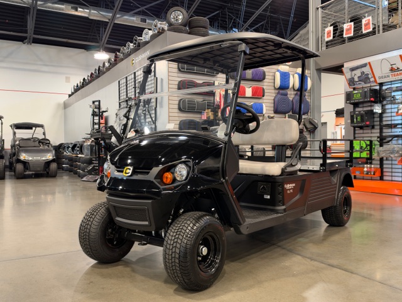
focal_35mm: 31
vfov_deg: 45.4
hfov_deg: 58.4
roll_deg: +0.8
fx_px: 360
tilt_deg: -1.0
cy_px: 151
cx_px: 201
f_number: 1.48
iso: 200
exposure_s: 1/60
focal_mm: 6.93
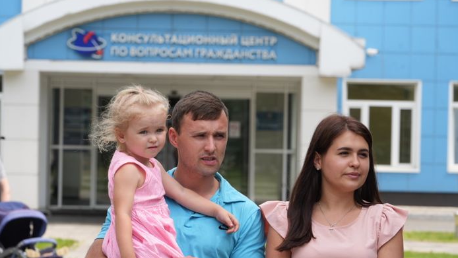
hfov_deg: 15.2
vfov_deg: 8.6
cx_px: 229
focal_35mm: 141
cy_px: 147
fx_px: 1713
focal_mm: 134
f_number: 8
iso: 500
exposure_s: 1/500
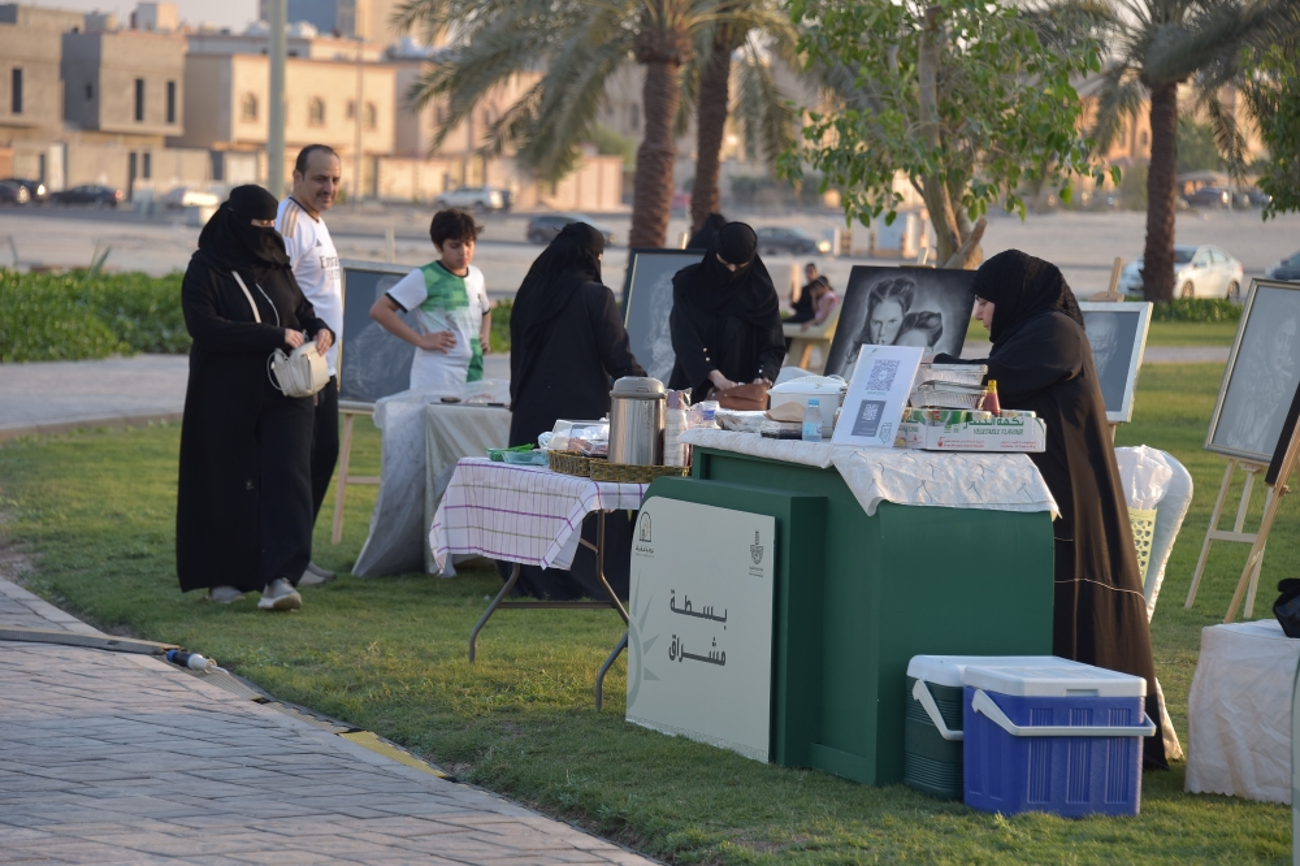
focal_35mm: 145
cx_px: 650
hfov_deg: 14.2
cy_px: 433
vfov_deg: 9.5
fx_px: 5234
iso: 200
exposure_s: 1/160
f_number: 5.6
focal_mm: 145
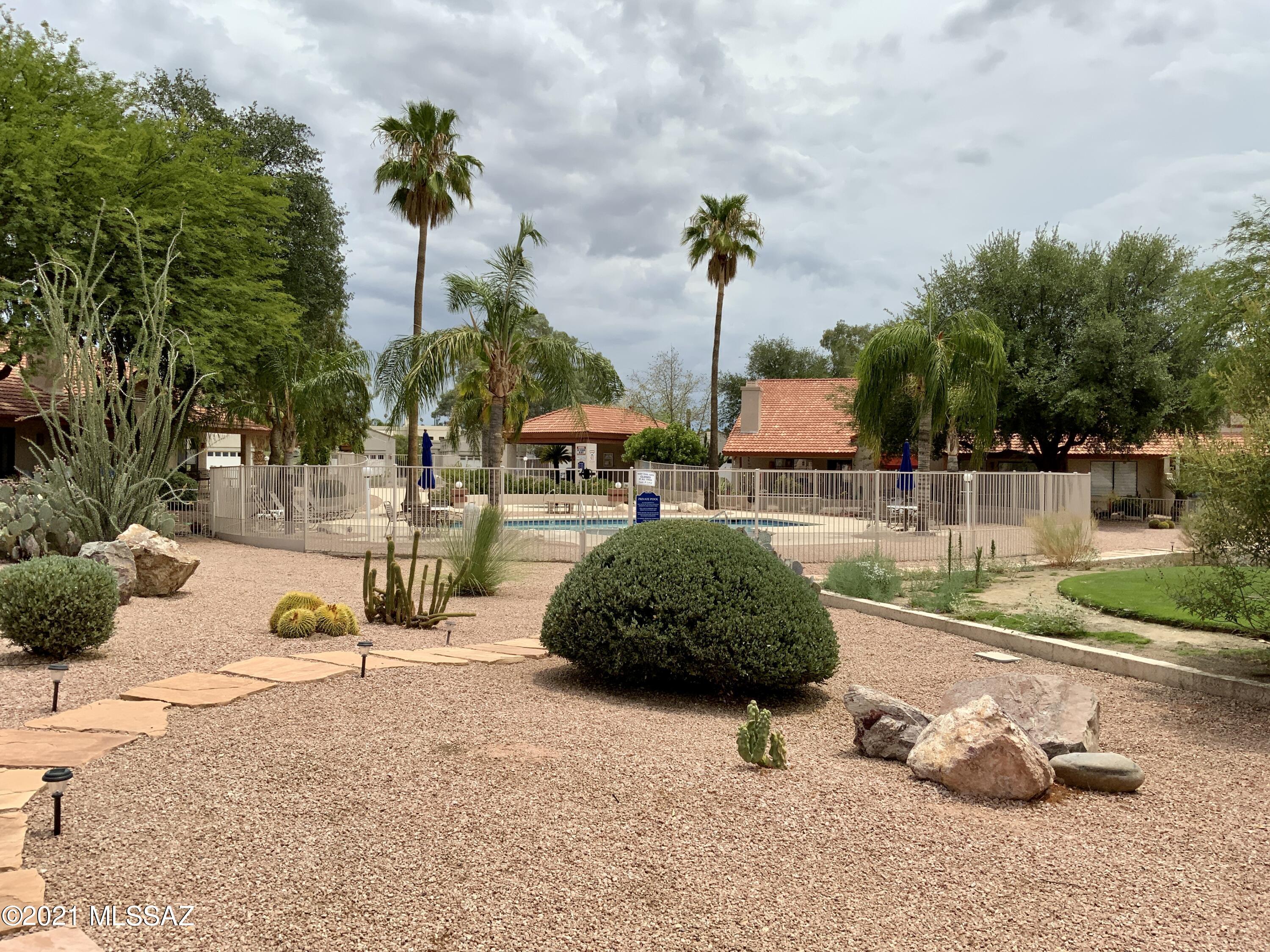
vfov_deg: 48.2
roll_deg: +0.0
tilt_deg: -0.4
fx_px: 1064
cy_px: 476
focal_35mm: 29
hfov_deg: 61.7
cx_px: 635
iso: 20
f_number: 1.8
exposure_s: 1/3322
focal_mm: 3
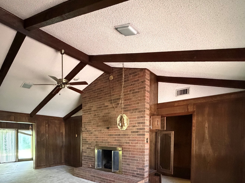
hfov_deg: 75.5
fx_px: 156
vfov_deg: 57.3
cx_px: 98
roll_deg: +1.0
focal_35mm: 22
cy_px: 142
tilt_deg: +0.1
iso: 1250
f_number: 2.2
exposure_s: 1/60
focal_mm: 2.22
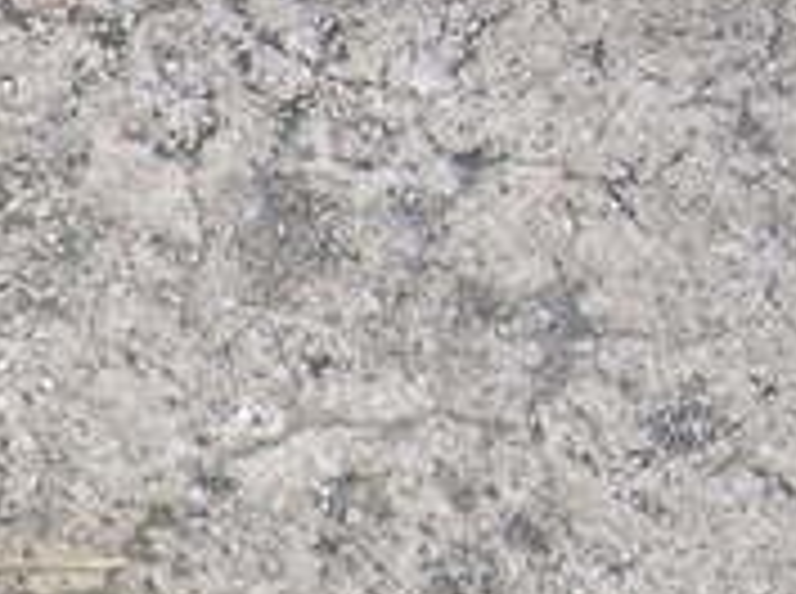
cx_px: -657
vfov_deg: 6.7
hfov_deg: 8.9
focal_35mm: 213
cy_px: 1143
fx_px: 4888
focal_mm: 7.8
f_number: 3.4
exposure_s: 1/146
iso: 50
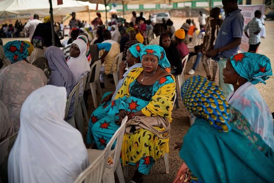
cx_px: 137
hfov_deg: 54.4
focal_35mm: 35
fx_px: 266
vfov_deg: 37.9
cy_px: 92
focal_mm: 35
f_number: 2
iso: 100
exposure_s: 1/2500
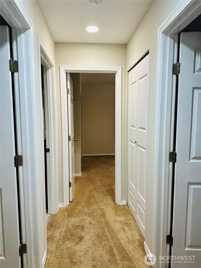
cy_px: 134
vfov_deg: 71.6
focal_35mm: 24
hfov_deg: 56.8
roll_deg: -0.7
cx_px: 100
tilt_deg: -4.4
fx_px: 186
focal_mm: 6.86
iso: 160
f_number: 1.78
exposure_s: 1/60
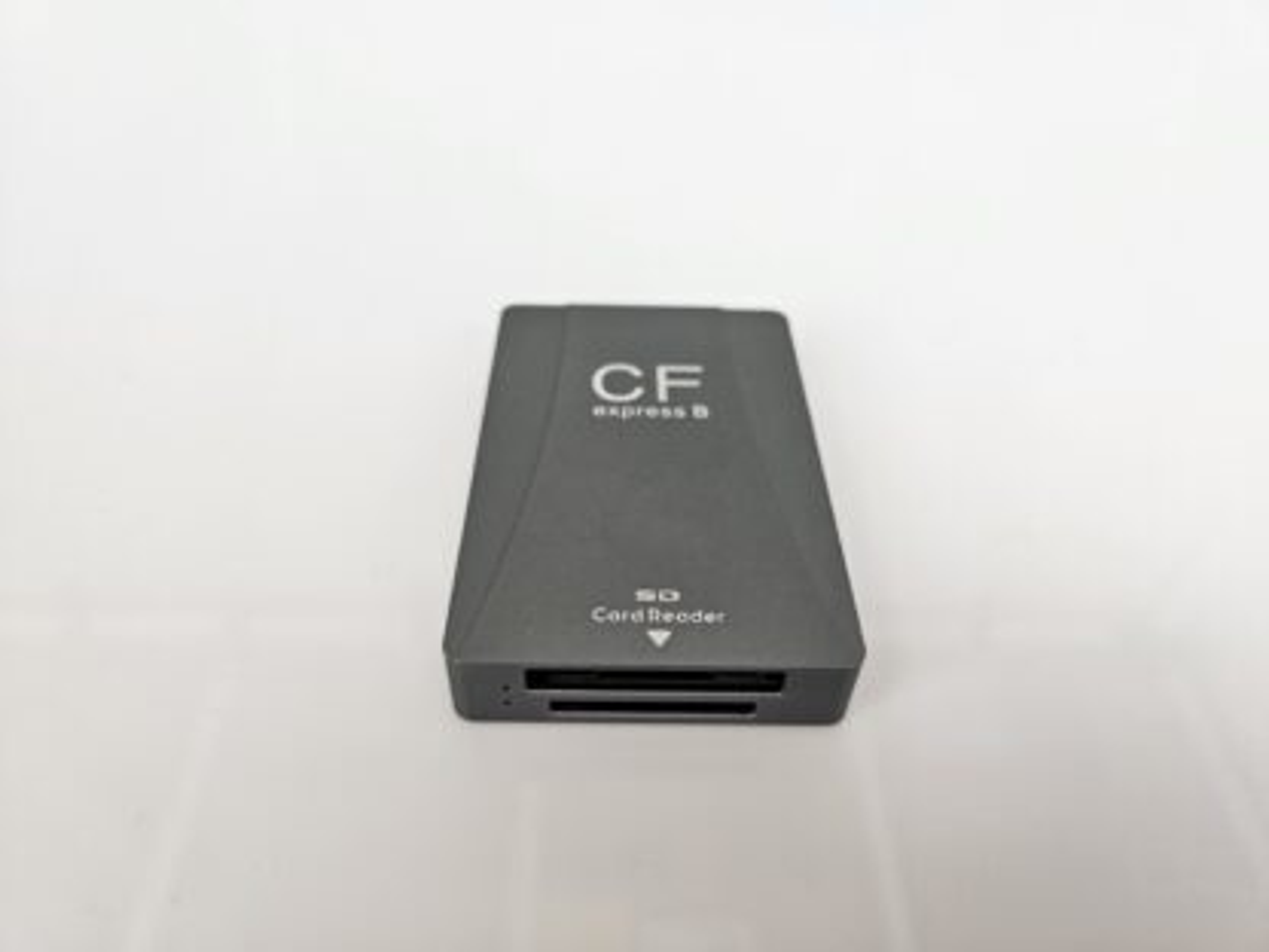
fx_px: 843
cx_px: 634
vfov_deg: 58.9
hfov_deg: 73.9
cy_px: 476
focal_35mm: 23
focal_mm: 5.4
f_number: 1.8
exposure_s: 1/359
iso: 200
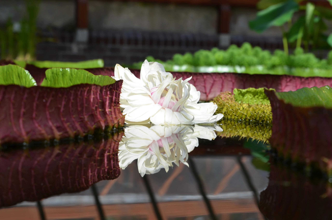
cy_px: 110
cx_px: 166
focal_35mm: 105
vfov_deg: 13.0
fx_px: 966
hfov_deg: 19.5
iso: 100
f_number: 5.6
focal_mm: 70
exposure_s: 1/750
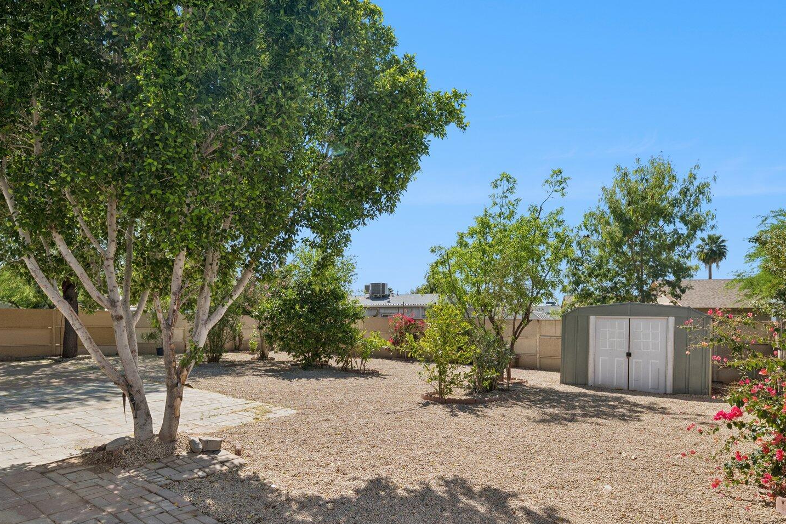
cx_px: 366
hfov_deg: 83.9
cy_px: 339
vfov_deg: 60.8
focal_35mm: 20
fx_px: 437
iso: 400
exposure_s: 1/640
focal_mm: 14
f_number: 8
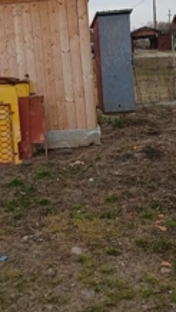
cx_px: 26
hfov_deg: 22.7
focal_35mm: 52
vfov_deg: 38.8
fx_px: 430
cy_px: 77
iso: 20
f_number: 1.8
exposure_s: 1/217
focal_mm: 3.98
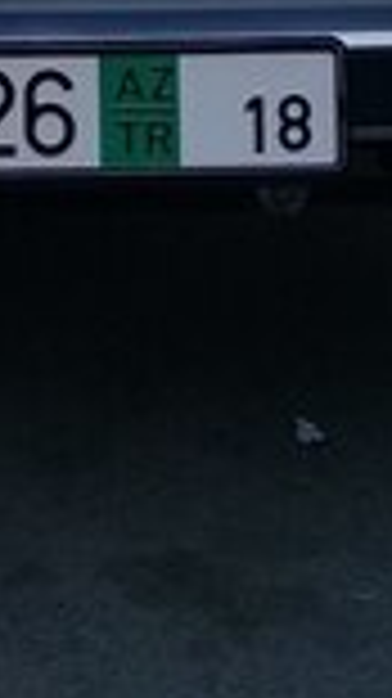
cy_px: -405
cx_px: 32
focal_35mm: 108
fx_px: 1999
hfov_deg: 11.1
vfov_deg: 17.4
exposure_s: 1/114
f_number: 2.2
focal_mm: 3.3
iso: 50
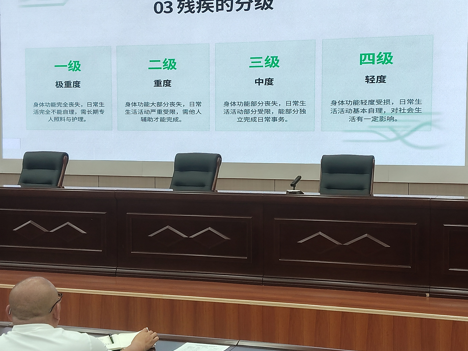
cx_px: 274
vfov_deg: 26.1
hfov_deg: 34.3
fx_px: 757
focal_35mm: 56
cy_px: 183
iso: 525
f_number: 1.8
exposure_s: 1/50
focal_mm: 4.05
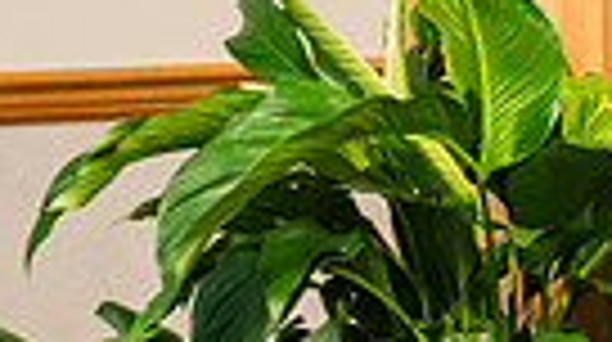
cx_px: 706
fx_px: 4504
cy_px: -371
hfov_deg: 7.7
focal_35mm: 278
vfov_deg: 4.3
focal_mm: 62
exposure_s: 1/160
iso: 2000
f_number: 3.2
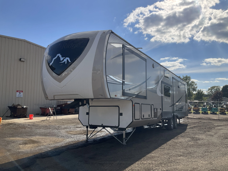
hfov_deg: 61.7
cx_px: 114
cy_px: 86
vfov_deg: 48.2
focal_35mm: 29
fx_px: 191
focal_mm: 3
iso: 25
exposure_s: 1/3322
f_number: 1.8
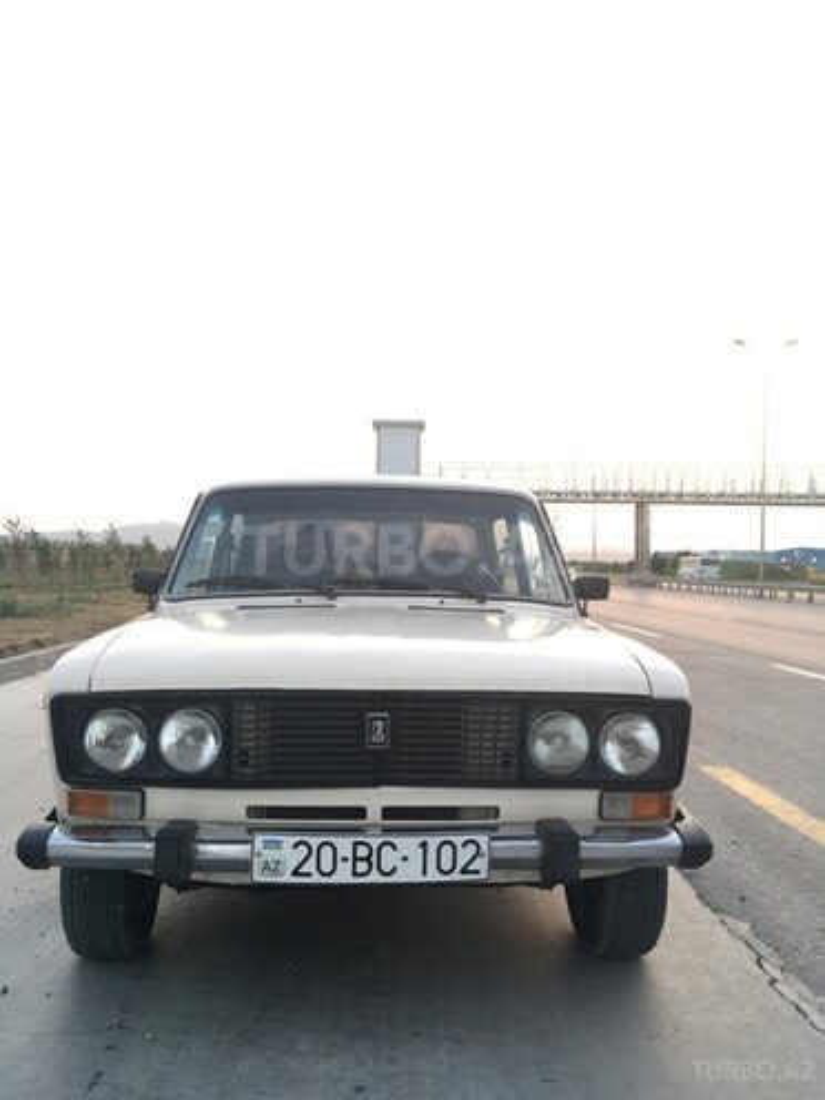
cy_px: 550
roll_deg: -2.1
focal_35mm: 29
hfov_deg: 48.2
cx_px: 412
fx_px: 922
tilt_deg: -2.0
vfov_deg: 61.7
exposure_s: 1/33
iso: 32
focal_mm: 4.15
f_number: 2.2
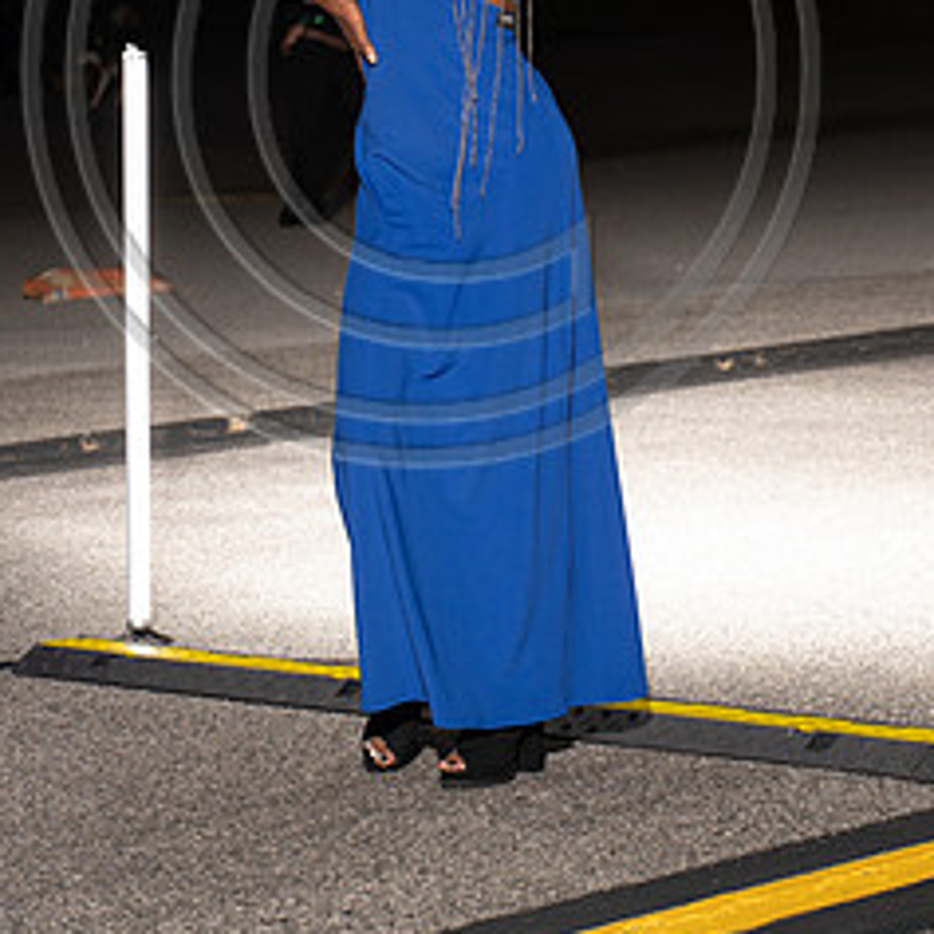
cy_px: 67
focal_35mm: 158
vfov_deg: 11.0
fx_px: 4823
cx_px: 424
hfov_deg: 11.1
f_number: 6.3
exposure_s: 1/200
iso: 1000
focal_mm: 98
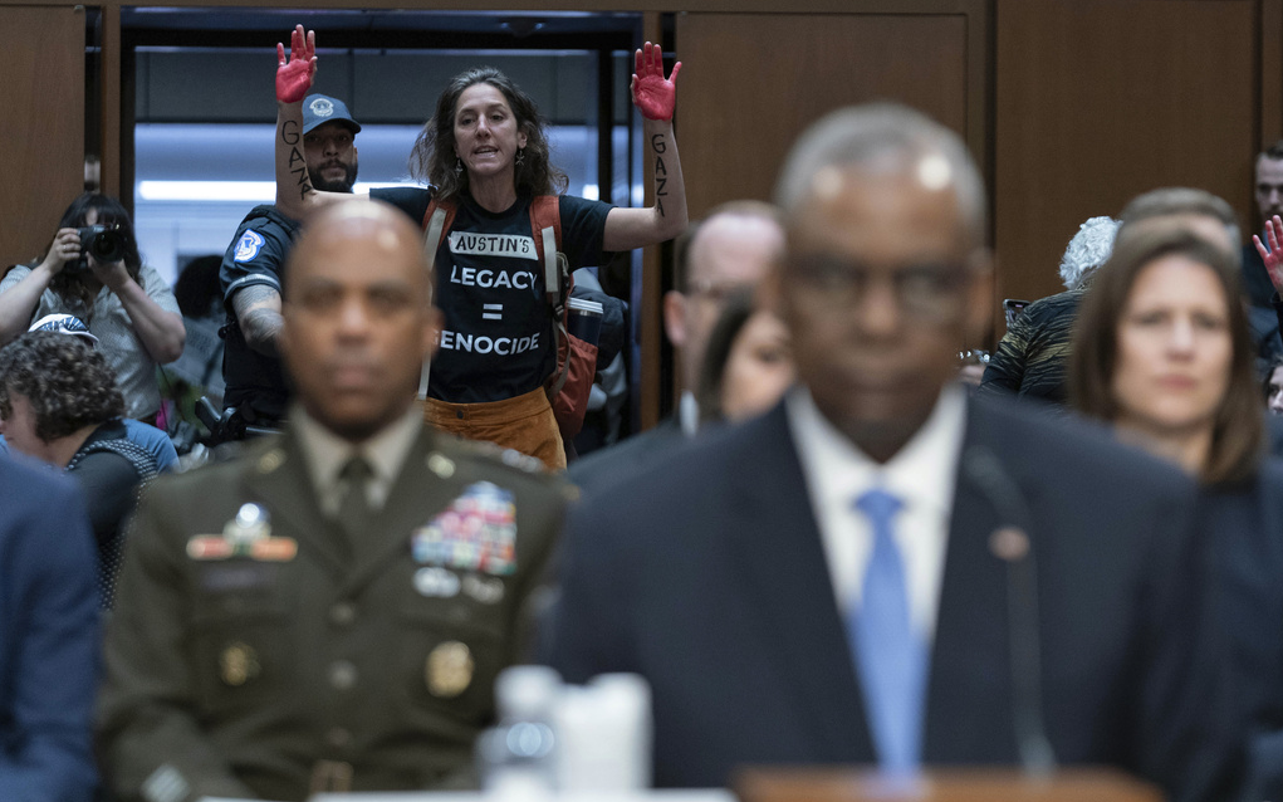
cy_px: 420
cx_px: 642
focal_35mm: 140
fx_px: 4895
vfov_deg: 9.4
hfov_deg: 14.9
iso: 2500
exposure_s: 1/320
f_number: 3.5
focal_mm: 137
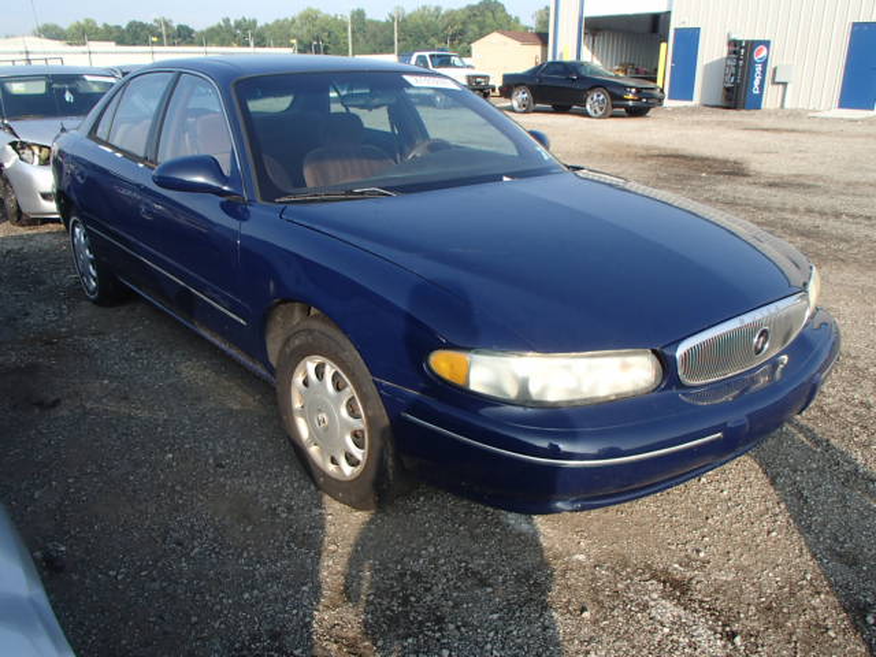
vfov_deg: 49.7
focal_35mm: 28
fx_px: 709
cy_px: 328
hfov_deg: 63.4
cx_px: 438
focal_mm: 5
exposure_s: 1/400
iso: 100
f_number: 3.9
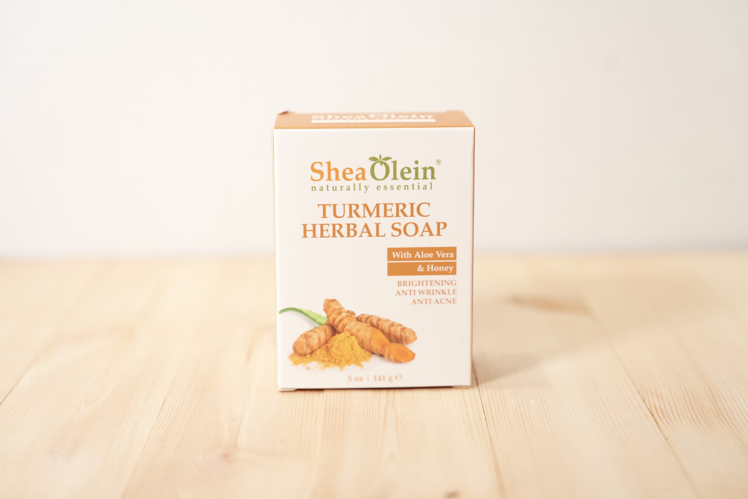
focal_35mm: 66
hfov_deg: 30.5
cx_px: 374
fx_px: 1371
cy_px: 250
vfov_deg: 20.6
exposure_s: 1/250
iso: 2500
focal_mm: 66
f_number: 3.5
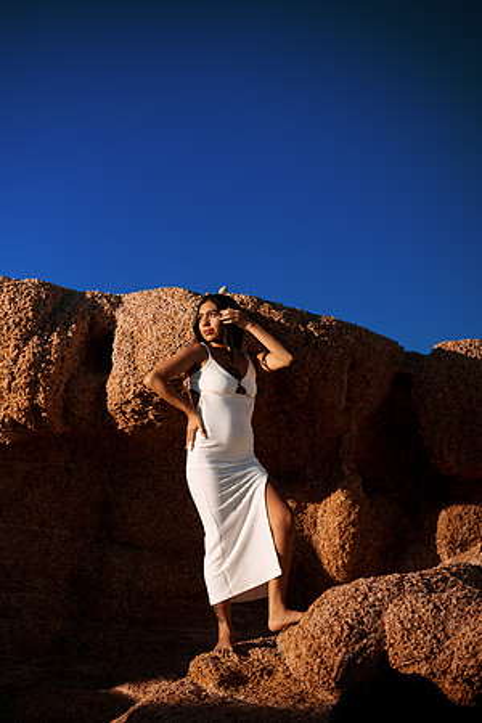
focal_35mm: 58
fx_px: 1165
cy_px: 362
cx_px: 241
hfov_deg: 23.4
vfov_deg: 34.5
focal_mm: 58
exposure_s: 1/8000
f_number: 2
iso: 50
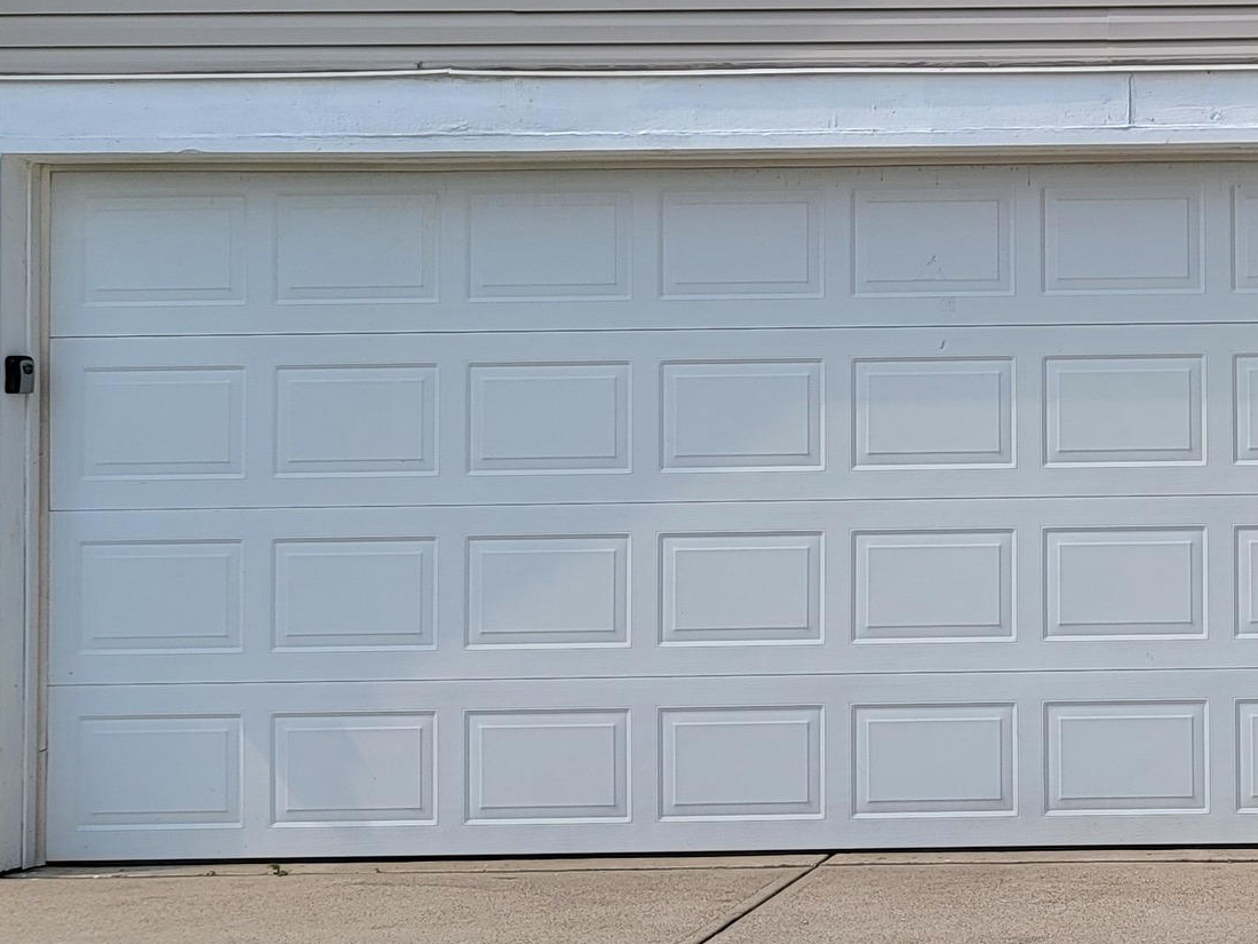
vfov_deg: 21.8
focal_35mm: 67
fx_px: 2435
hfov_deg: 26.2
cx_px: 1457
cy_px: 319
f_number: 1.8
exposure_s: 1/788
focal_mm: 6.7
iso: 16
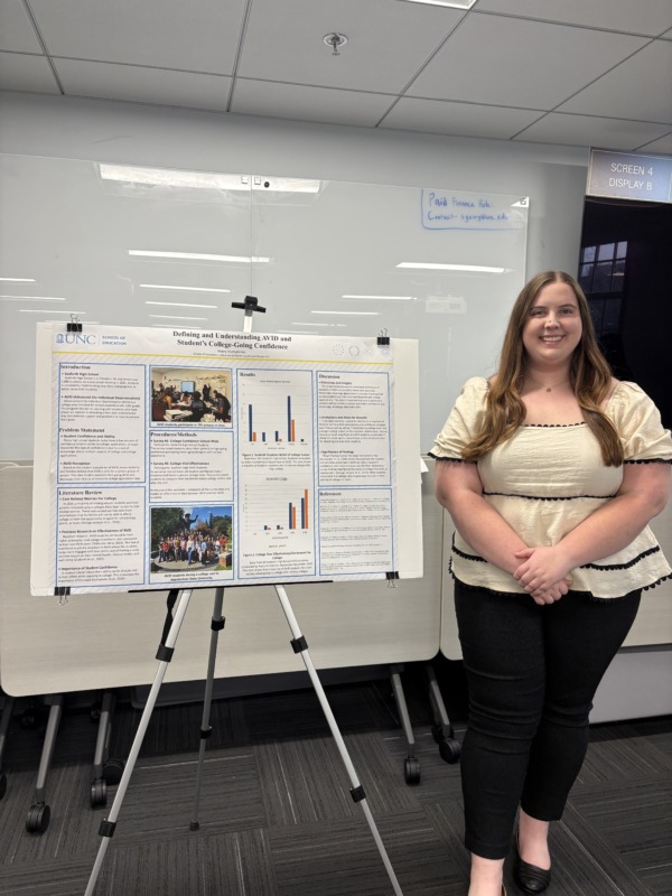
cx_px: 336
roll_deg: -0.8
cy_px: 448
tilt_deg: -6.1
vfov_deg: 67.3
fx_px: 673
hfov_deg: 53.1
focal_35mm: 26
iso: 80
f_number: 1.6
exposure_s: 1/120
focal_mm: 5.96
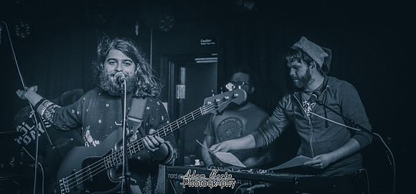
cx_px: 208
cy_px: 55
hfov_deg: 34.5
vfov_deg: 16.4
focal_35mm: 63
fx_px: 670
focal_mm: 58
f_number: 2.8
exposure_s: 1/160
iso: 3200
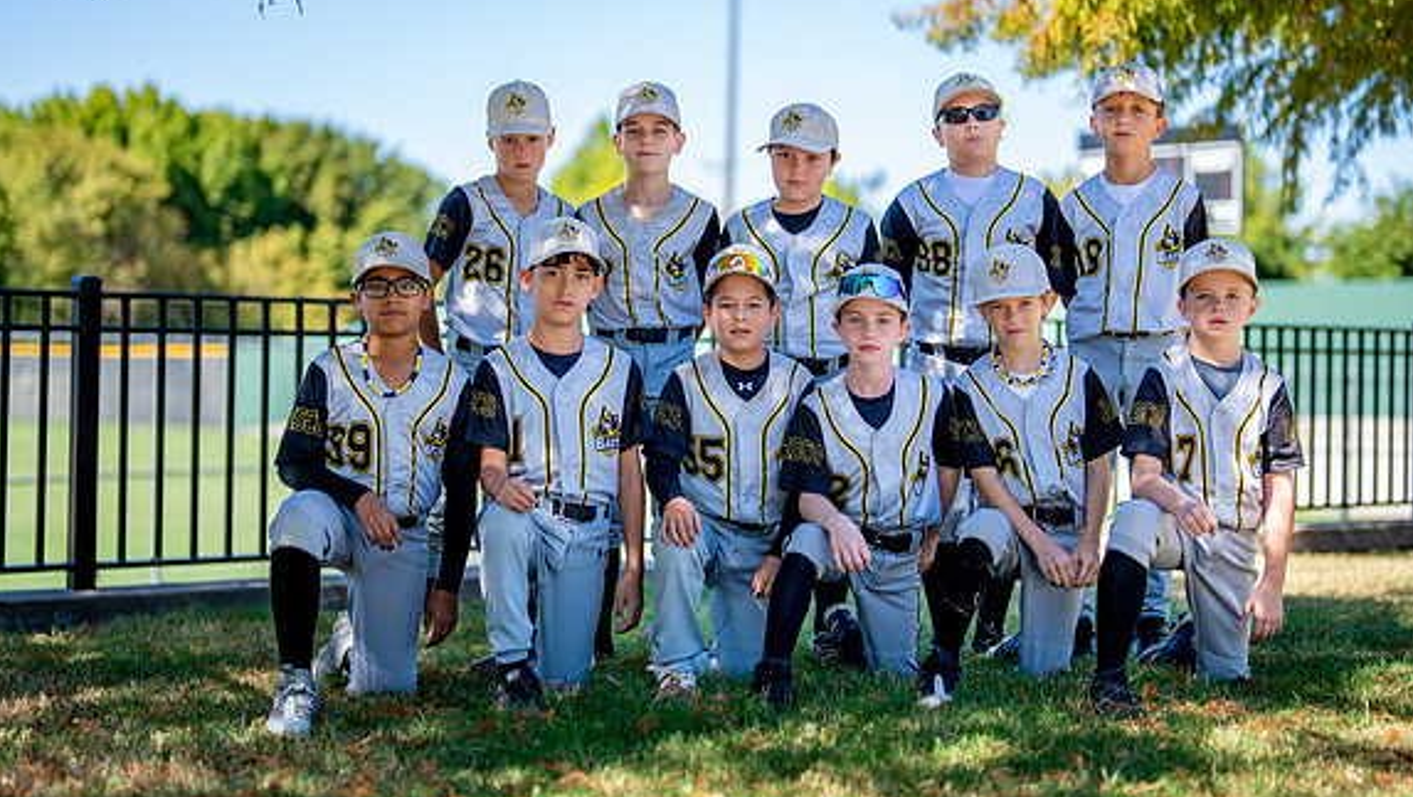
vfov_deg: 18.6
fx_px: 2437
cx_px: 750
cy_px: 327
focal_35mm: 65
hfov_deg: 32.3
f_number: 1.2
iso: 100
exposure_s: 1/2500
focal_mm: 50
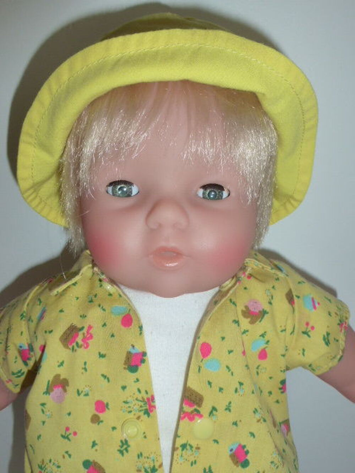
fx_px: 424
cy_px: 236
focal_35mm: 31
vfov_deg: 58.3
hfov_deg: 45.4
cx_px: 178
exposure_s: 1/60
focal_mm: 5.4
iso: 200
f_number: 3.6
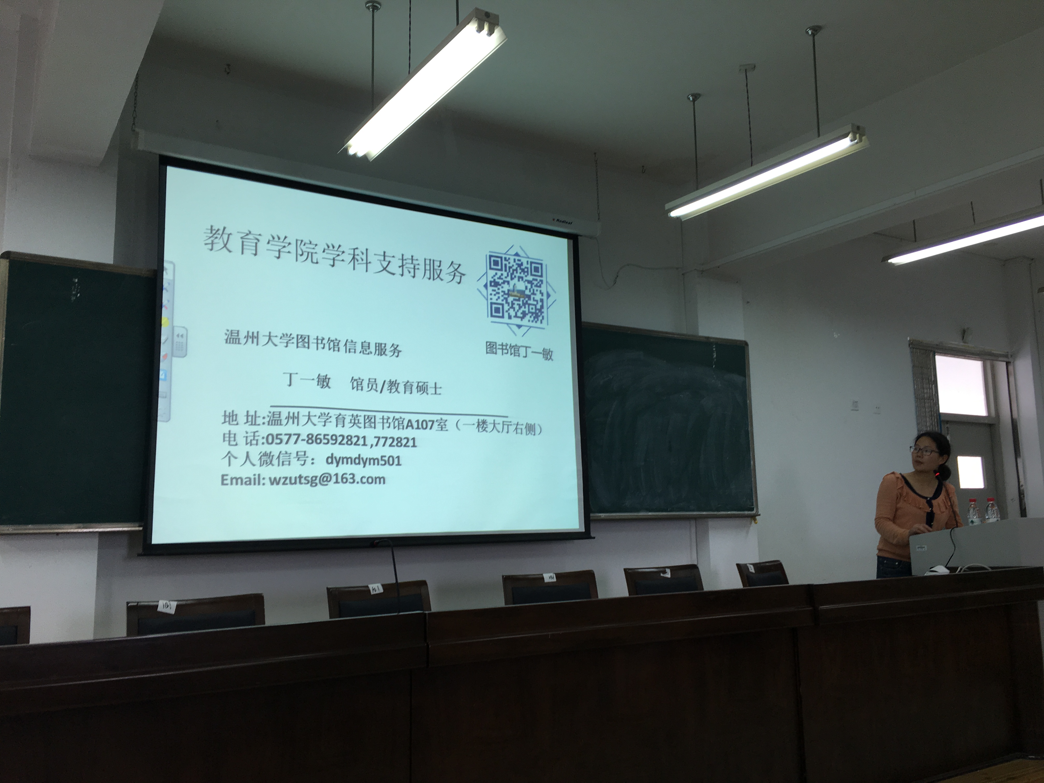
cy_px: 392
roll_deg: +0.4
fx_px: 875
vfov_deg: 48.2
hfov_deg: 61.7
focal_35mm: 29
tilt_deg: +8.1
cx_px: 522
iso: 25
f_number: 2.2
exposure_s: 1/50
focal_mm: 4.15
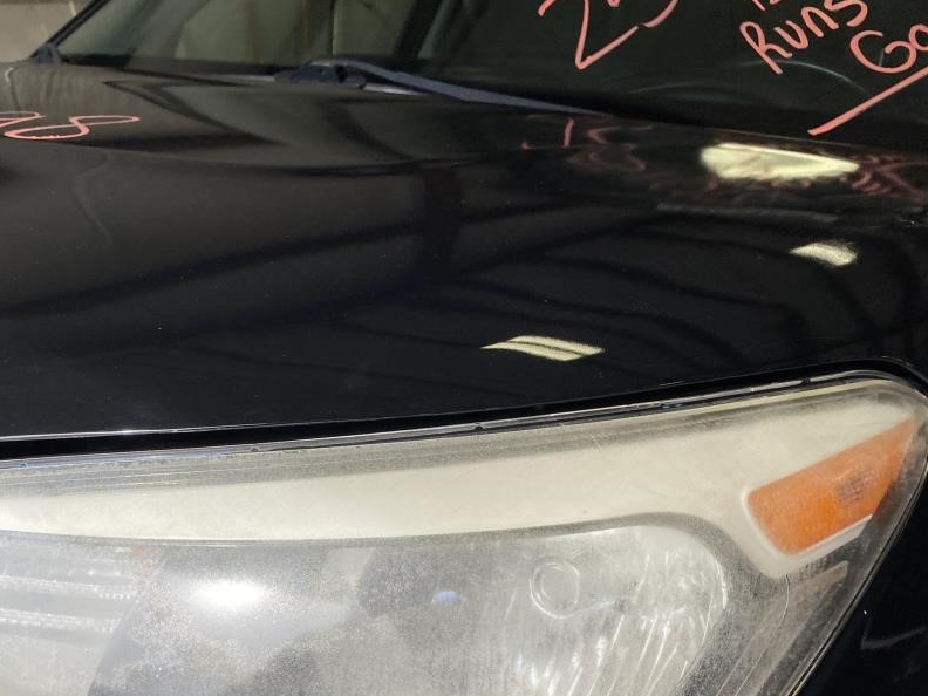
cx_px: 348
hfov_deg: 44.4
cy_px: 554
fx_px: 1126
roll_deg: -3.5
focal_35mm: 42
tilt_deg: -24.2
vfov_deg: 33.4
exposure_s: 1/919
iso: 32
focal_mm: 4.25
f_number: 1.8
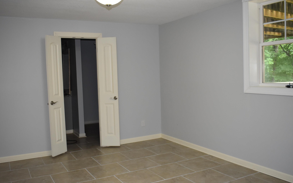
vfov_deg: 37.3
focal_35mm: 34
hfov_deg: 56.7
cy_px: 92
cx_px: 146
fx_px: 271
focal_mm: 22
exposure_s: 1/80
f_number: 4.5
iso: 800
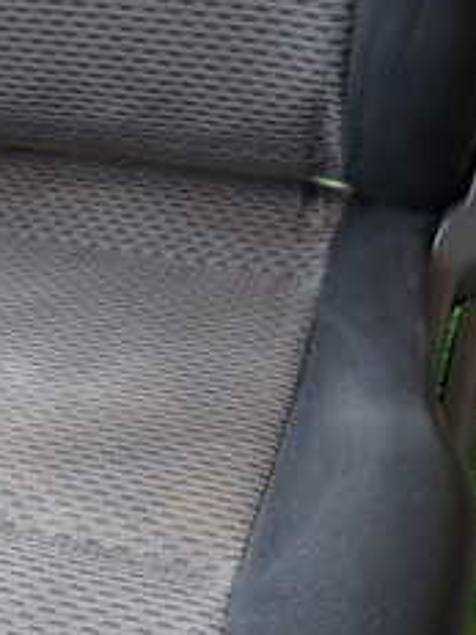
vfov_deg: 29.1
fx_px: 1193
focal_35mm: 65
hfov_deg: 21.8
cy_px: 517
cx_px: 0
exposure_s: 1/60
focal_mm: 4.5
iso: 160
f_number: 2
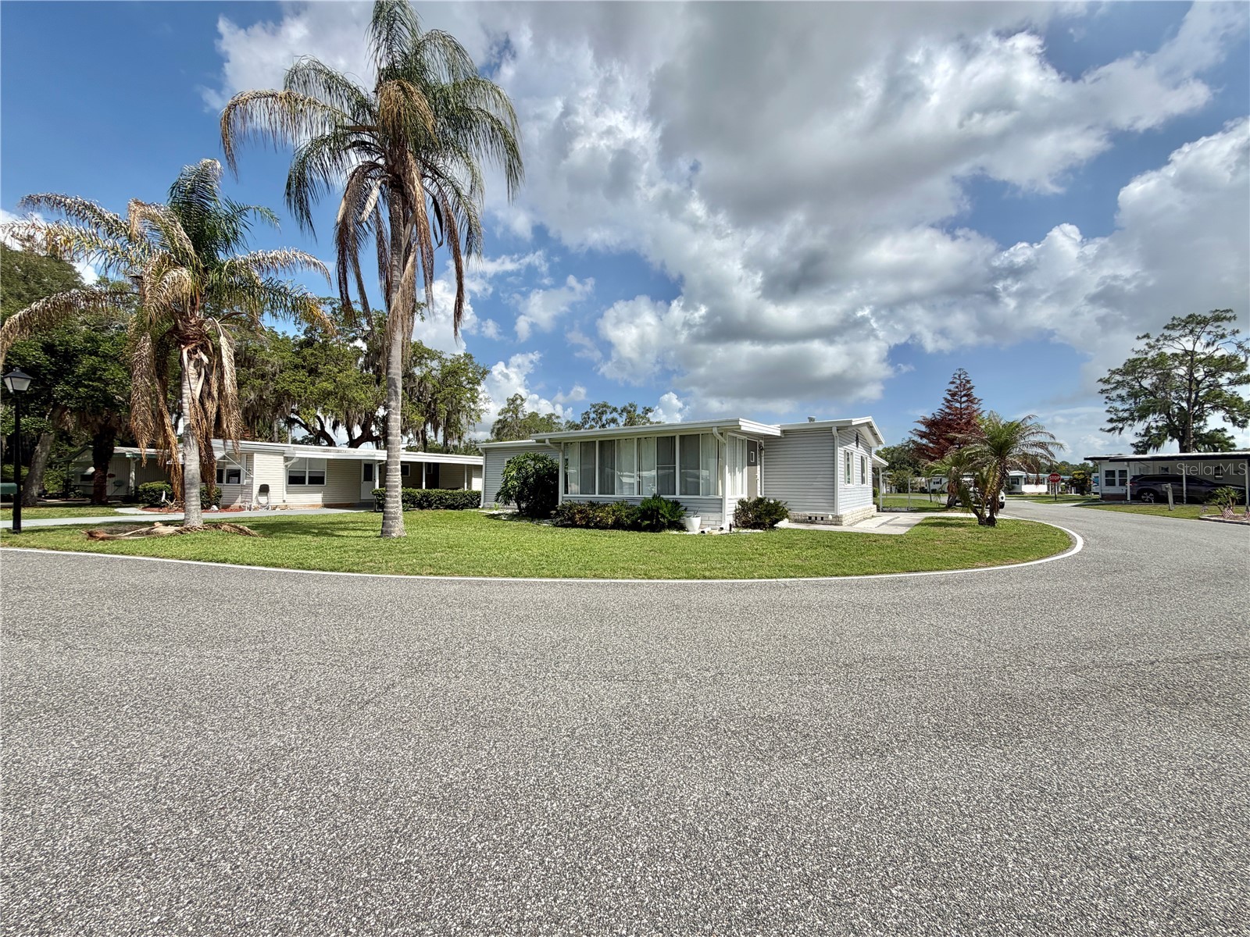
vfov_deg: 85.7
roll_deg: -0.3
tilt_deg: +1.7
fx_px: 506
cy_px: 468
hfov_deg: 102.1
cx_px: 625
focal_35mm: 14
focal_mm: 2.22
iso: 20
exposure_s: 1/1339
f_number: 2.2
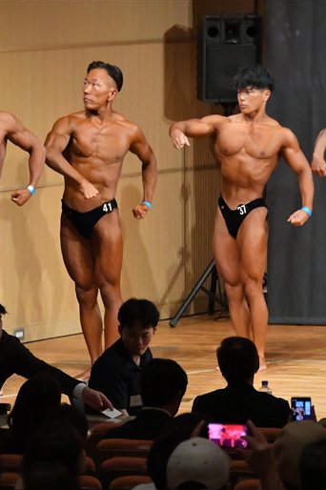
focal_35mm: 282
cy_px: 245
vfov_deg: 7.3
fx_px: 3835
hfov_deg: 4.9
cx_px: 72
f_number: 5.6
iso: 12800
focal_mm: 125
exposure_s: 1/400
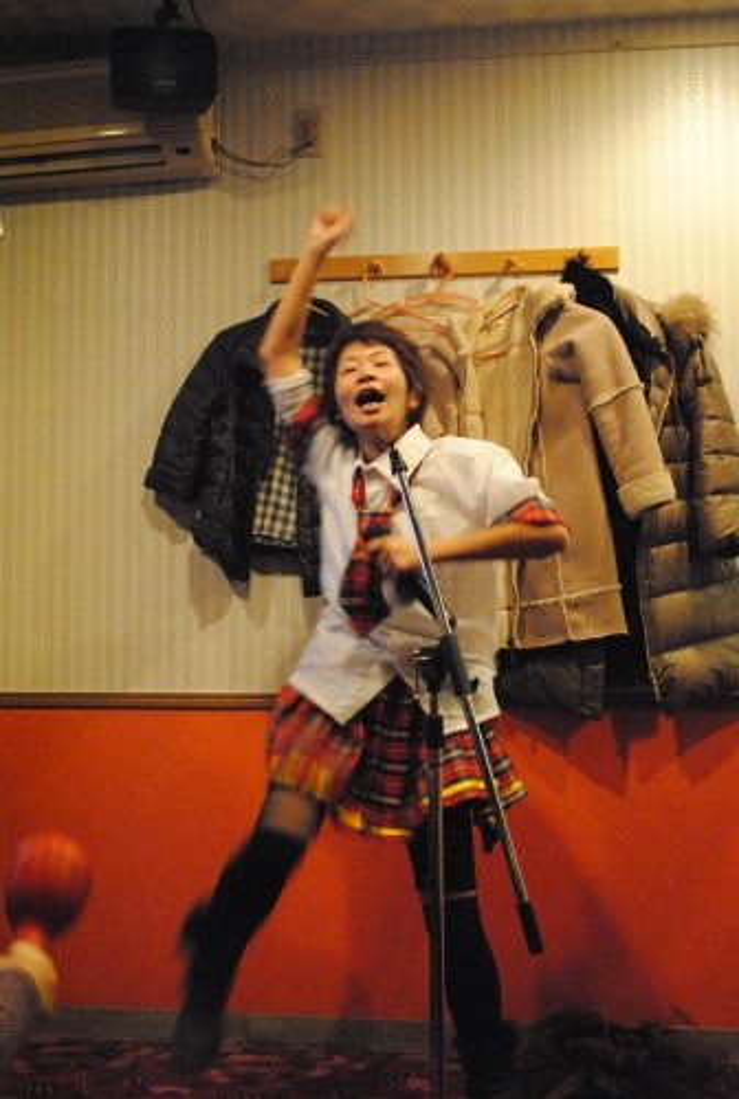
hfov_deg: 32.1
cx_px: 370
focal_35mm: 42
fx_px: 1286
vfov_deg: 46.3
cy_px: 550
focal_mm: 28
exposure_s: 1/30
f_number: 4.5
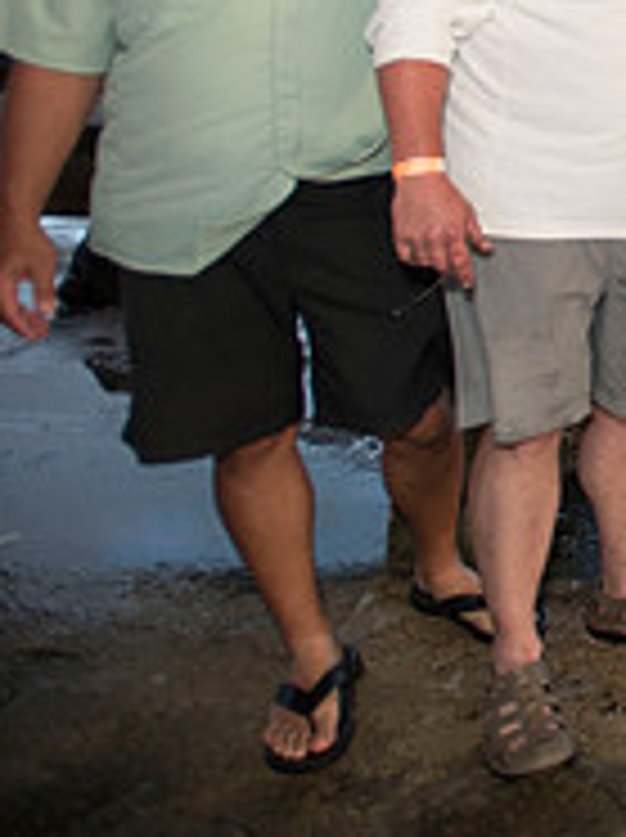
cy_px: 65
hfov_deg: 19.6
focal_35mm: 51
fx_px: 1233
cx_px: 1175
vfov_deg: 35.1
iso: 250
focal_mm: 17
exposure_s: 1/250
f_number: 2.8
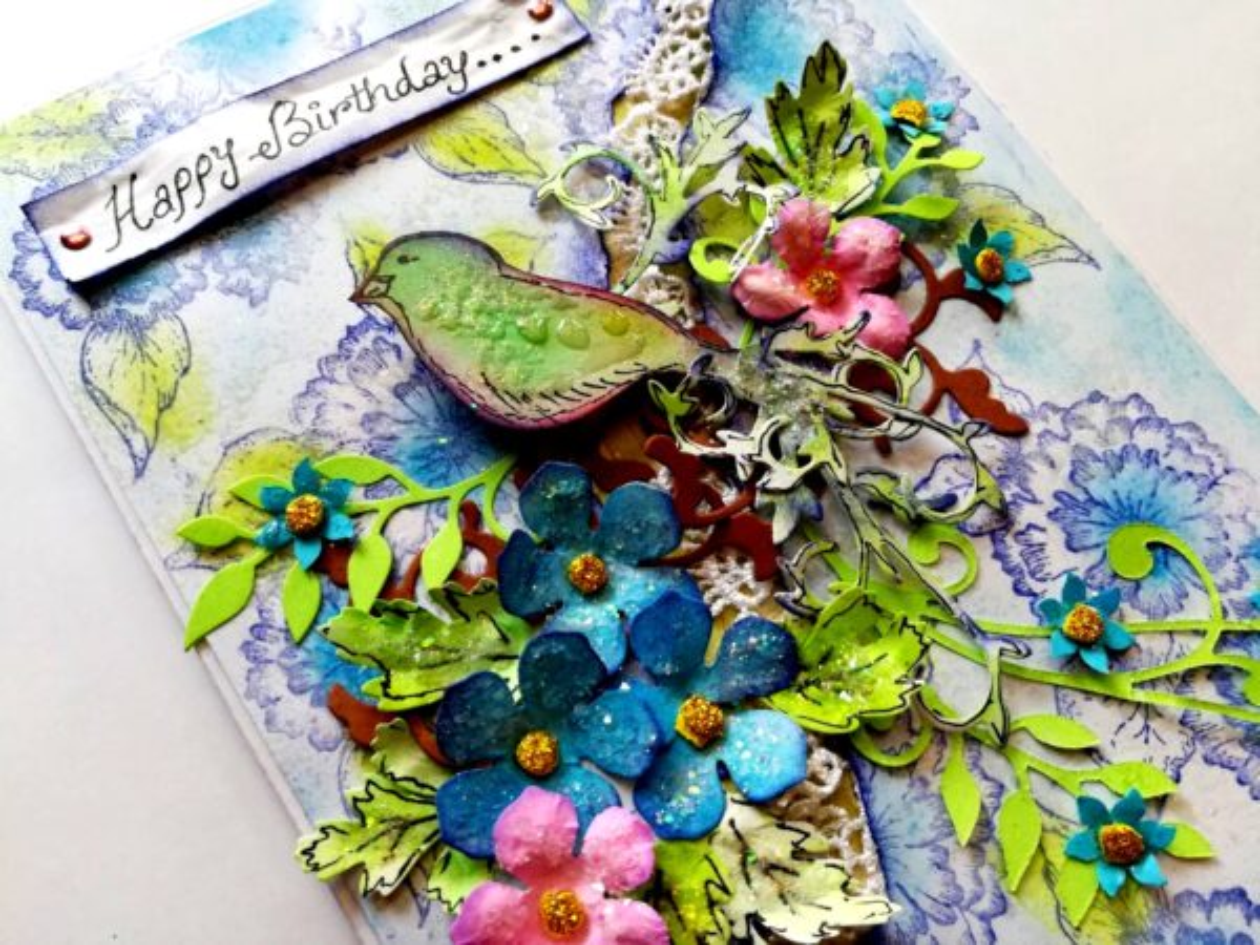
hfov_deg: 67.3
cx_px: 630
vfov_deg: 53.1
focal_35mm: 26
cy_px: 472
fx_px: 946
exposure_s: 1/50
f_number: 2.2
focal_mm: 3.83
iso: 80
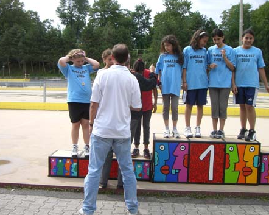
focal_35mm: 42
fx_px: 334
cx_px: 124
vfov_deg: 35.6
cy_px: 107
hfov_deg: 43.8
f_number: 4.3
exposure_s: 1/250
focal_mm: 6.2
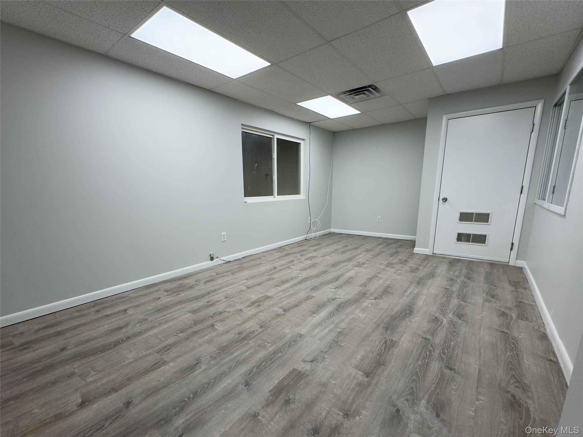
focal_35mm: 14
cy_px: 218
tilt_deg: -13.4
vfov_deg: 85.7
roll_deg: +0.6
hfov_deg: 102.1
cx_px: 292
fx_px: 236
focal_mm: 2.22
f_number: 2.2
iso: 80
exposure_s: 1/120
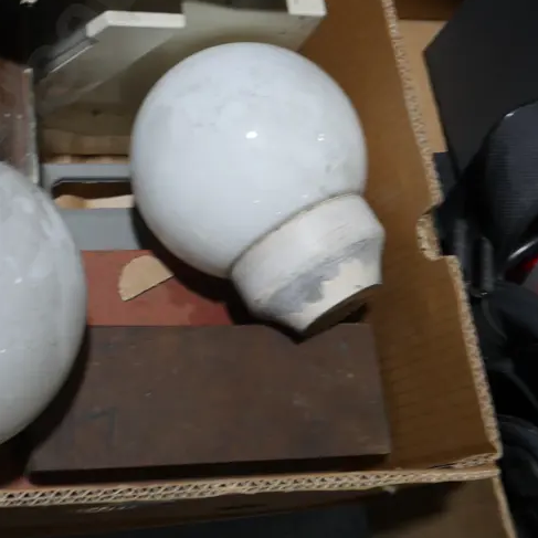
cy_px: -24
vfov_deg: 30.1
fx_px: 914
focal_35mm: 52
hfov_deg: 32.1
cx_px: 122
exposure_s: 1/60
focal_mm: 14
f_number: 8
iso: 640
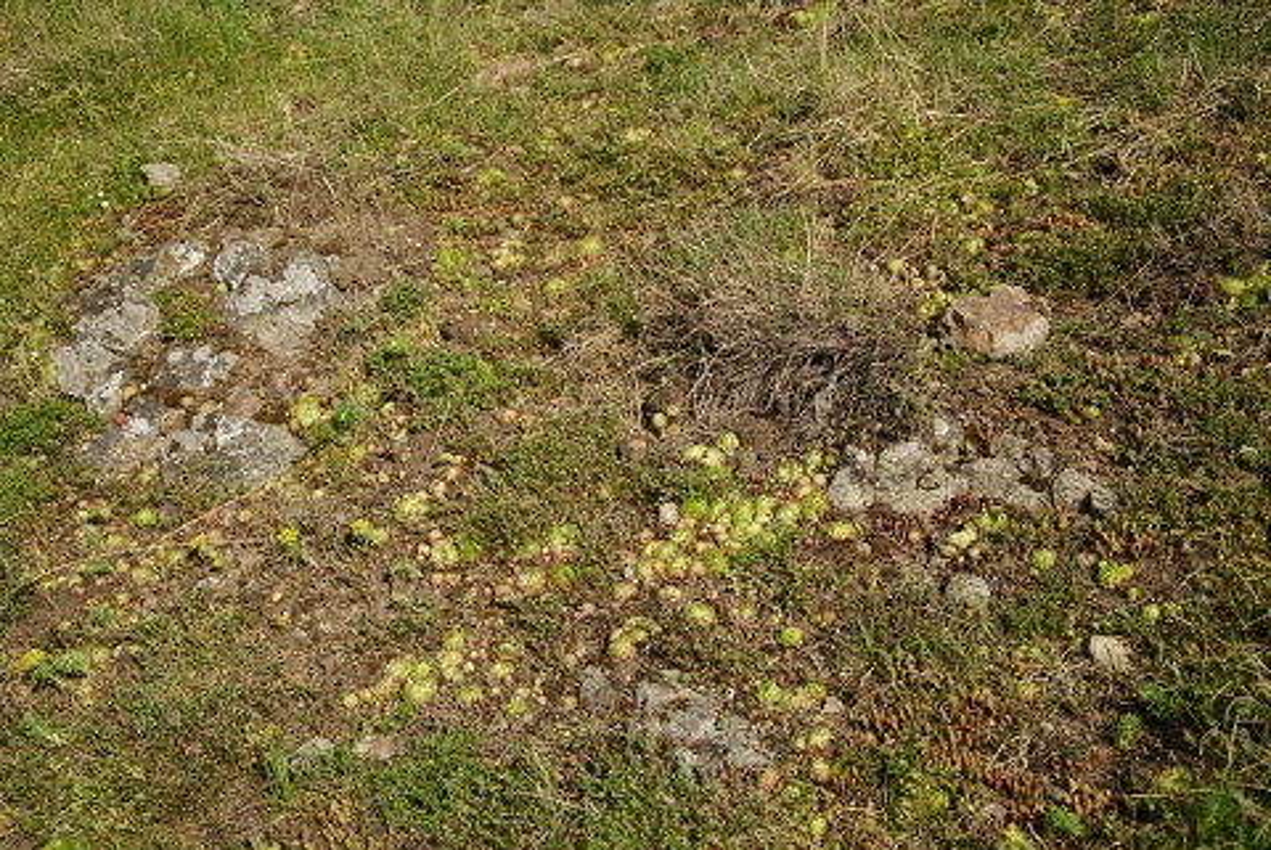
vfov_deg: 29.9
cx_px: 636
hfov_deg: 43.6
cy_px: 425
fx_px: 1590
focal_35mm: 45
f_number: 4.5
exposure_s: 1/250
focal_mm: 30
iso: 100
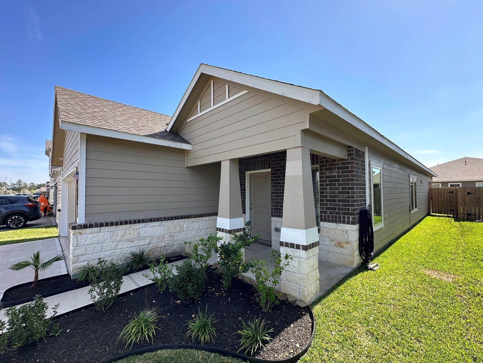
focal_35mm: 15
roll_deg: +0.2
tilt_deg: +1.5
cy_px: 188
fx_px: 209
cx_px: 235
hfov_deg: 98.1
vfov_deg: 81.7
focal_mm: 2.22
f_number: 2.2
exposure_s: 1/525
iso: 40
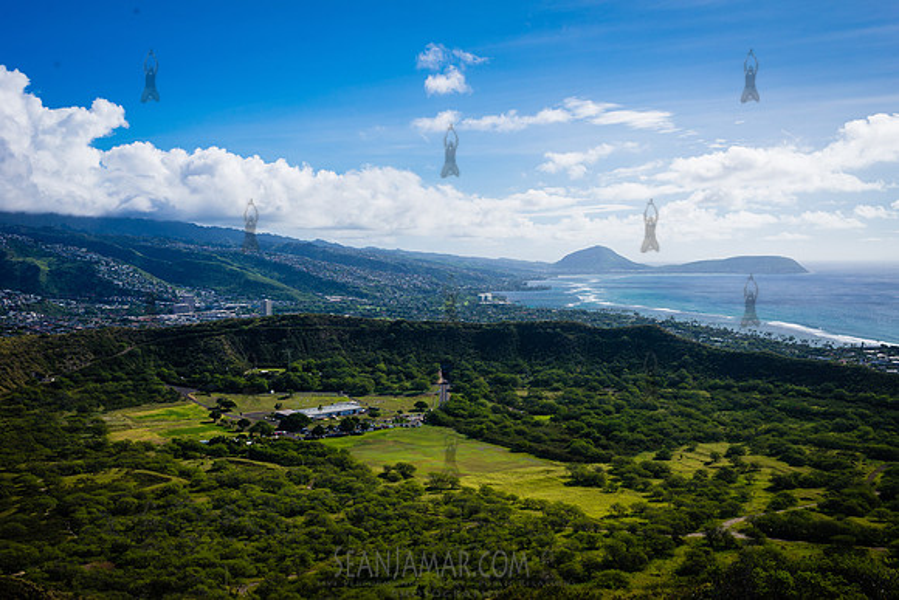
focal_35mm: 35
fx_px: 879
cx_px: 450
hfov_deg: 54.2
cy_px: 300
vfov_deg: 37.7
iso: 200
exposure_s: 1/250
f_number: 10
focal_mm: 35
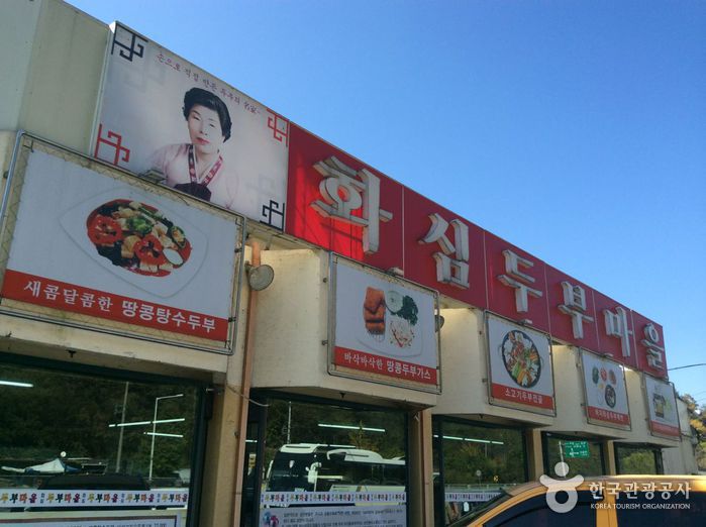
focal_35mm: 33
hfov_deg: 55.4
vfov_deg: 42.8
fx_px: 672
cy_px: 264
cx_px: 353
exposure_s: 1/629
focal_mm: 3.3
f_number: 2.4
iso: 32
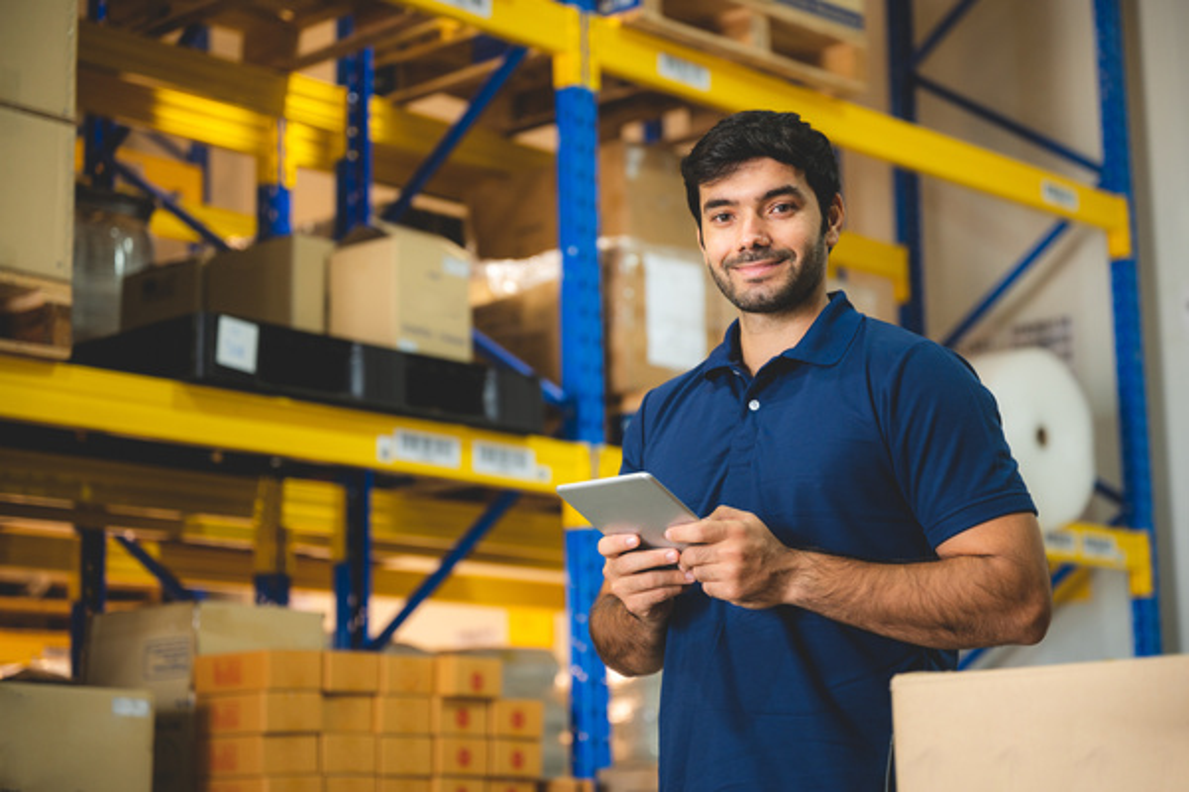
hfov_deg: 28.8
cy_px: 396
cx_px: 594
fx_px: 2312
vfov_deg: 19.5
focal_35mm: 70
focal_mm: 70
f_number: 2.8
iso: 320
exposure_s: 1/50
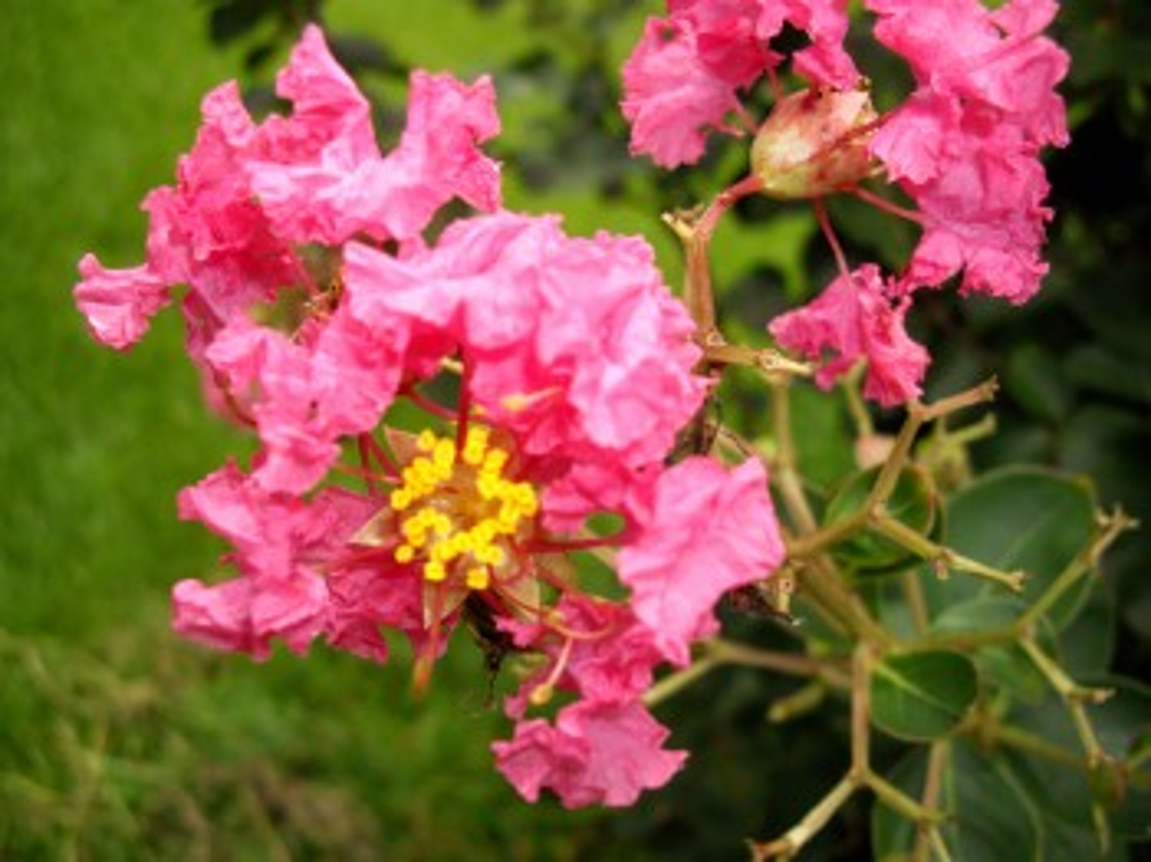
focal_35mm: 38
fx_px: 1263
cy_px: 431
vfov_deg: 37.7
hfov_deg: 49.0
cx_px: 576
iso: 64
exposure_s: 1/125
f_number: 8
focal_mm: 7.9
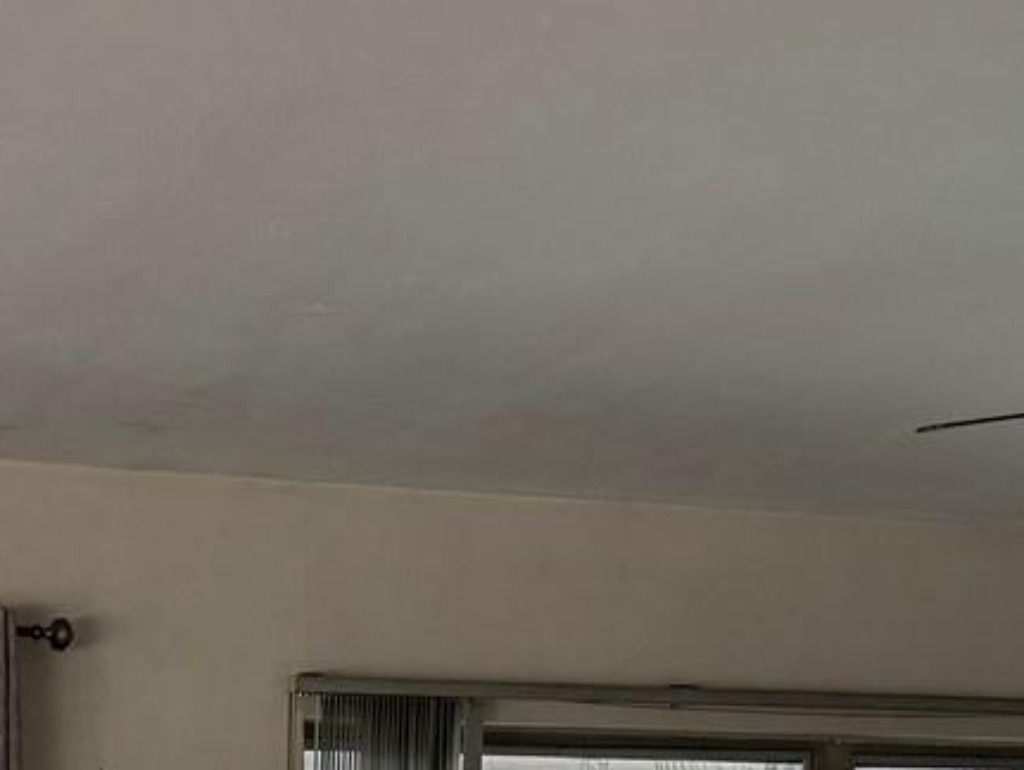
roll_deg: -0.3
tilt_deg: -5.5
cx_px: 100
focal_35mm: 89
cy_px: 1229
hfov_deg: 21.5
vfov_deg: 15.1
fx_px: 2635
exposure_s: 1/120
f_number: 1.78
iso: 64
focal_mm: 6.76
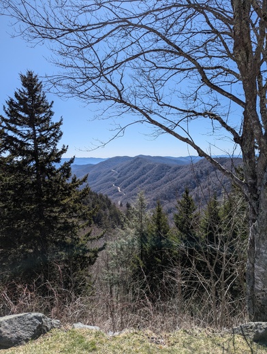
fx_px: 246
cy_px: 177
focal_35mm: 24
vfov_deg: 71.5
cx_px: 134
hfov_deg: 57.0
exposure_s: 1/2695
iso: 45
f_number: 1.85
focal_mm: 6.81
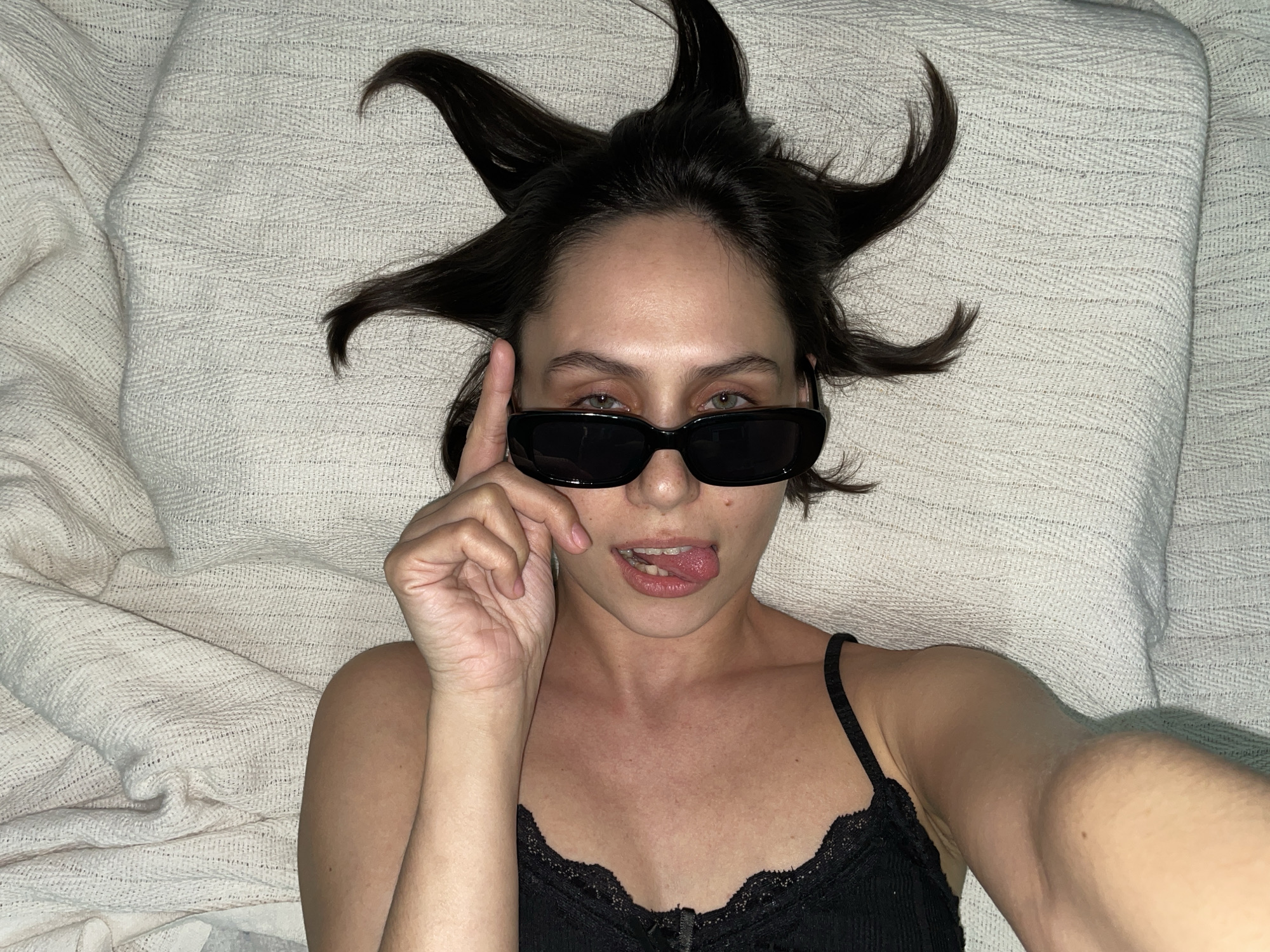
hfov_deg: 67.3
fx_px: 954
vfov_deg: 53.1
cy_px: 476
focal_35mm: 26
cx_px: 635
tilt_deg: -76.7
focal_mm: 4.2
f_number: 1.6
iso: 50
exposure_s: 1/46
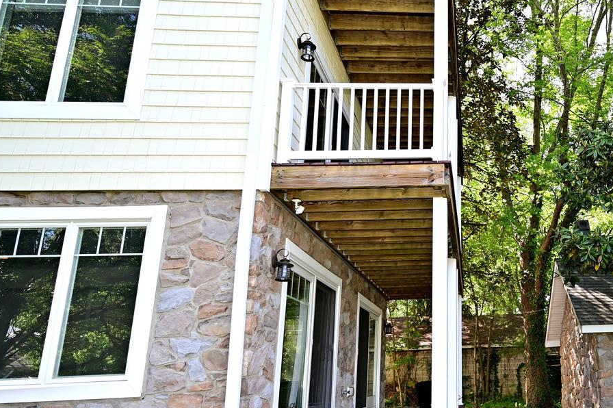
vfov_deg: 41.0
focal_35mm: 32
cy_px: 222
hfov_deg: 52.4
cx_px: 539
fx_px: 544
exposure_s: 1/125
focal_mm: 14
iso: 100
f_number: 4
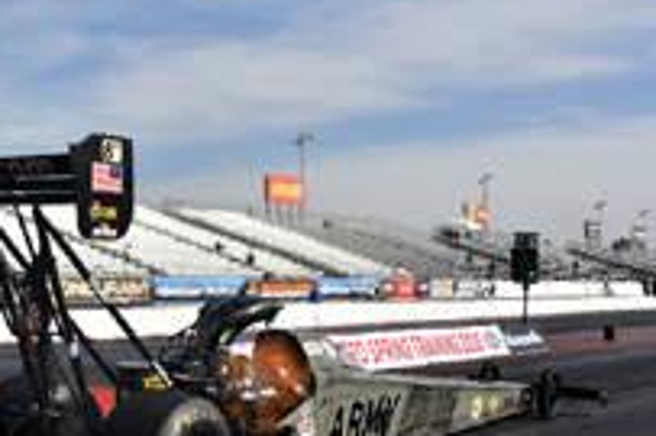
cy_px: 276
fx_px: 1183
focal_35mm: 65
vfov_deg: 20.8
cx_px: 168
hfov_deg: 30.5
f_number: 5.6
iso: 160
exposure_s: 1/2000
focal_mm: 22
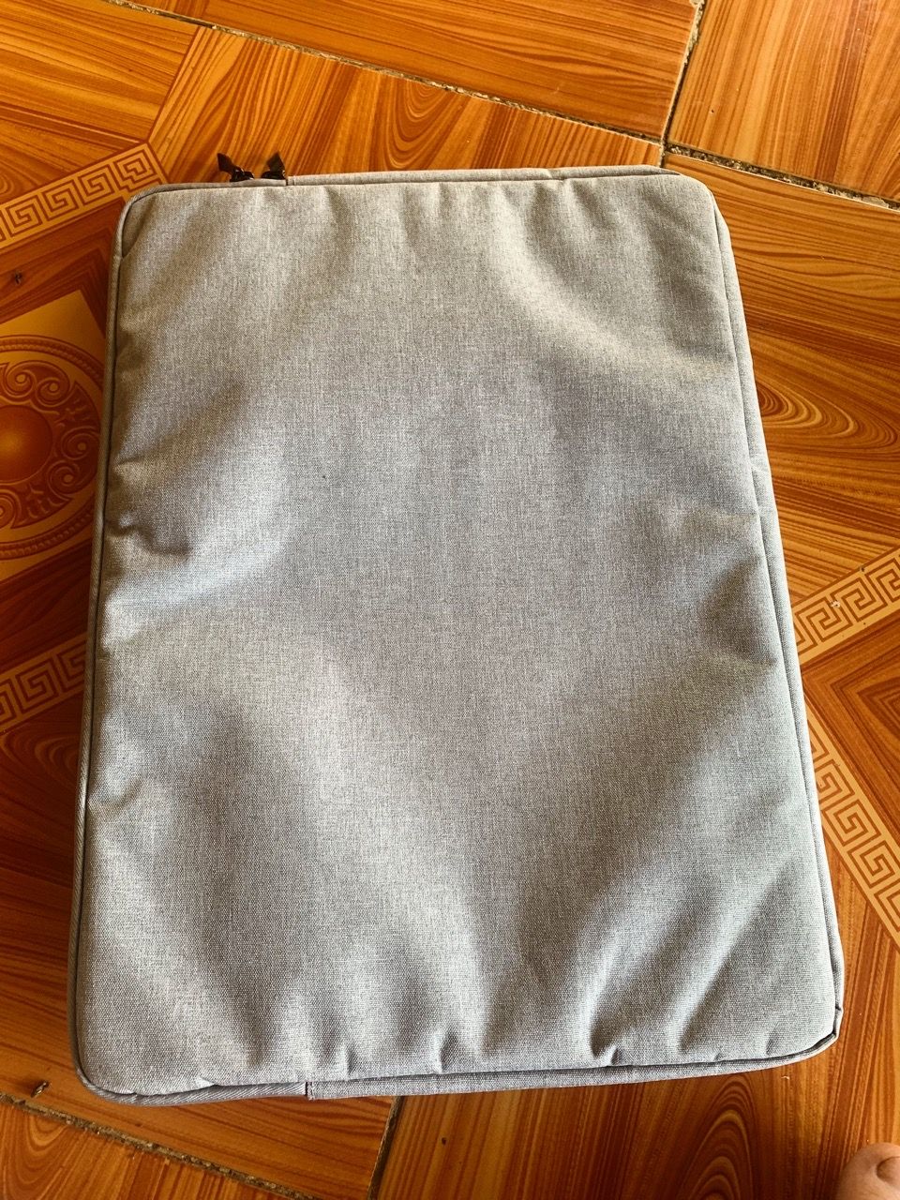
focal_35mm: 26
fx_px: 901
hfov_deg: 53.1
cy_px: 600
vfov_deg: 67.3
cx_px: 450
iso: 100
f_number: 1.8
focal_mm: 4.25
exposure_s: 1/67
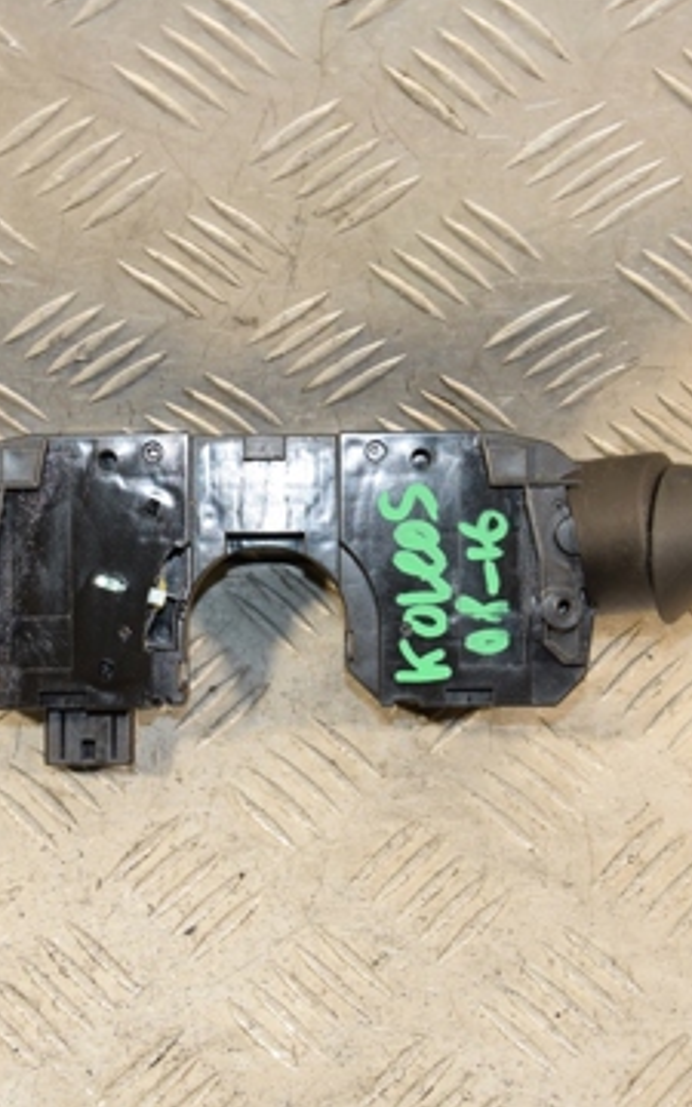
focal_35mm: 87
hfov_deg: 15.0
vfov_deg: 23.8
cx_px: 258
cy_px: 470
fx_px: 2625
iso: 800
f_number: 5.6
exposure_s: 1/200
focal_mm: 32
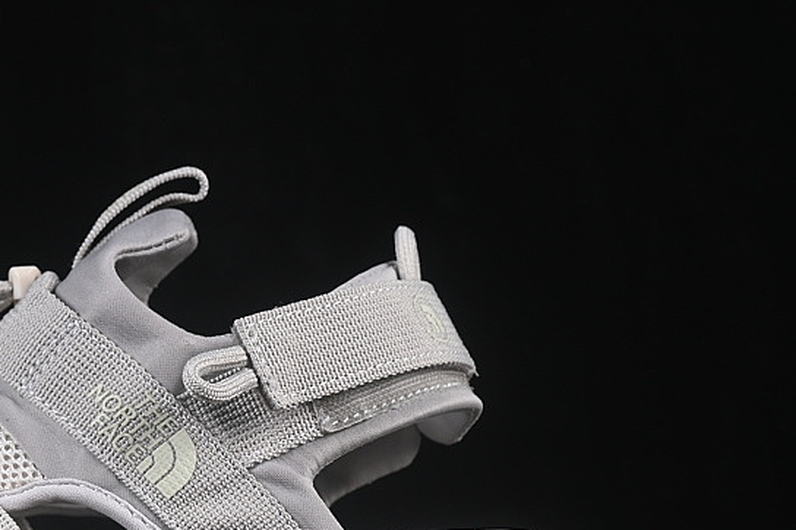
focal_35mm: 149
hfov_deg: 13.6
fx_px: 3292
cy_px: 395
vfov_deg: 9.2
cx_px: 42
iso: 160
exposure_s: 1/80
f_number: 8
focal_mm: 50
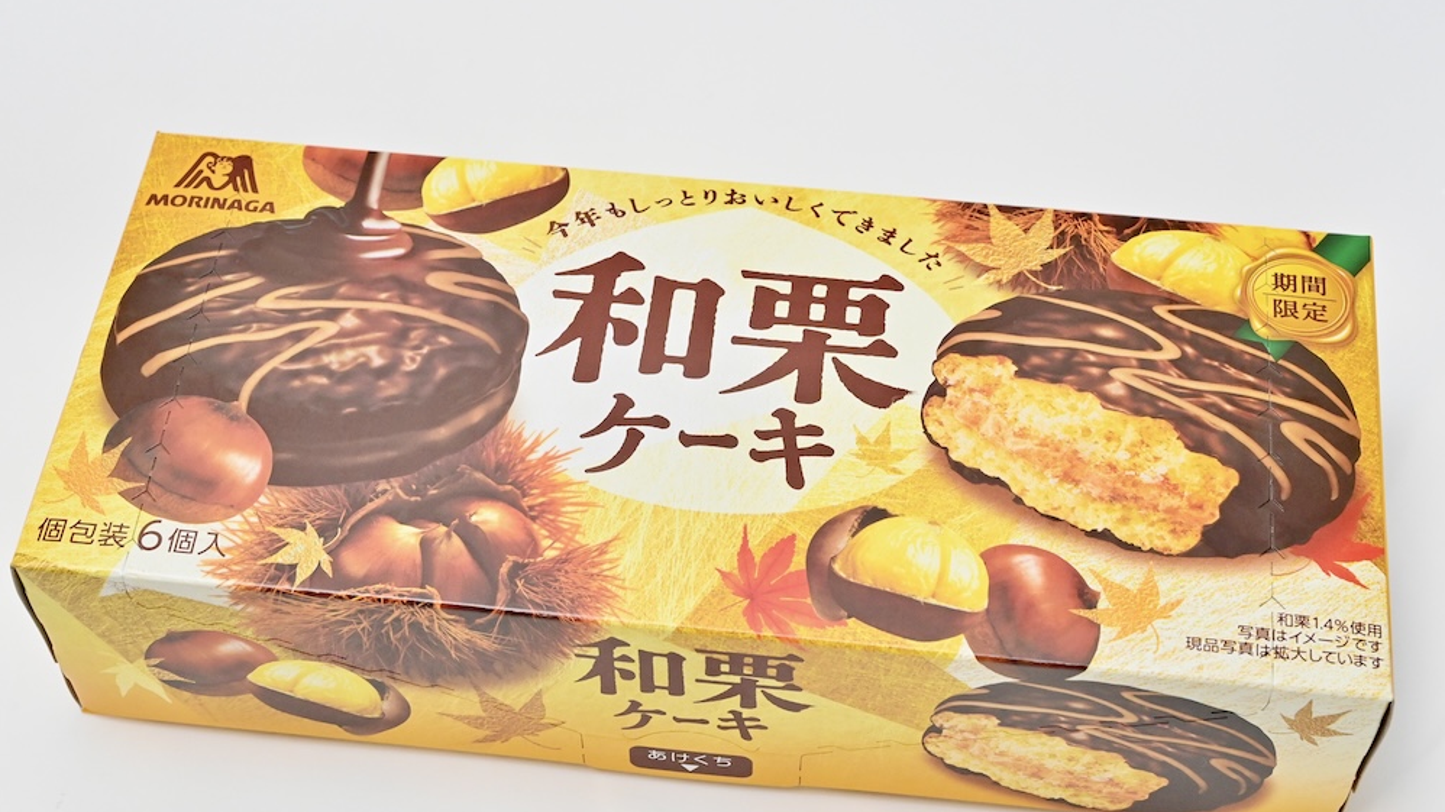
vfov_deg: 19.1
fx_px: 2413
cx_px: 722
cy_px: 439
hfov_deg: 33.3
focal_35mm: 63
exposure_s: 1/200
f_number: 14
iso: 6400
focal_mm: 60
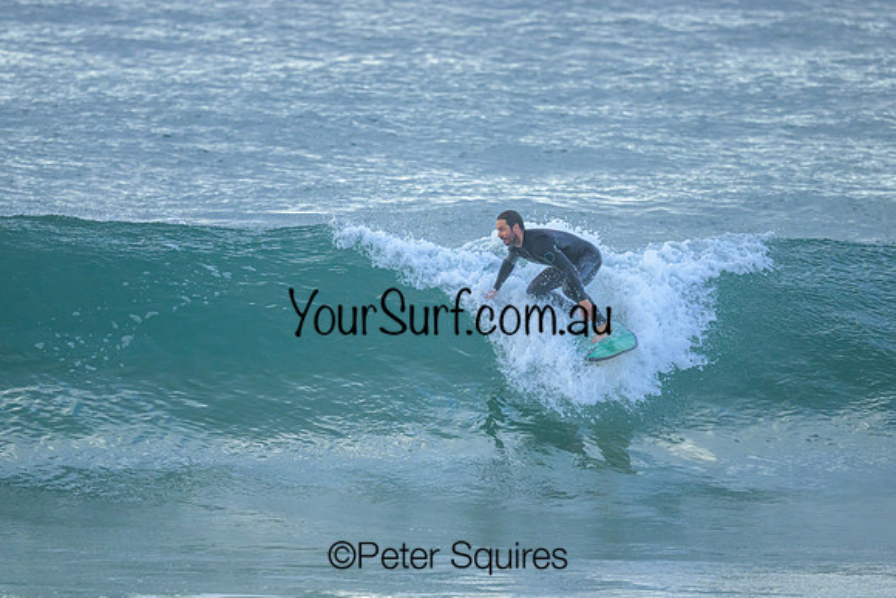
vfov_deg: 1.7
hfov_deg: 2.6
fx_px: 19915
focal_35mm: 800
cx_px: 448
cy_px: 299
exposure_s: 1/2500
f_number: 6.3
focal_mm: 800
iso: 1800
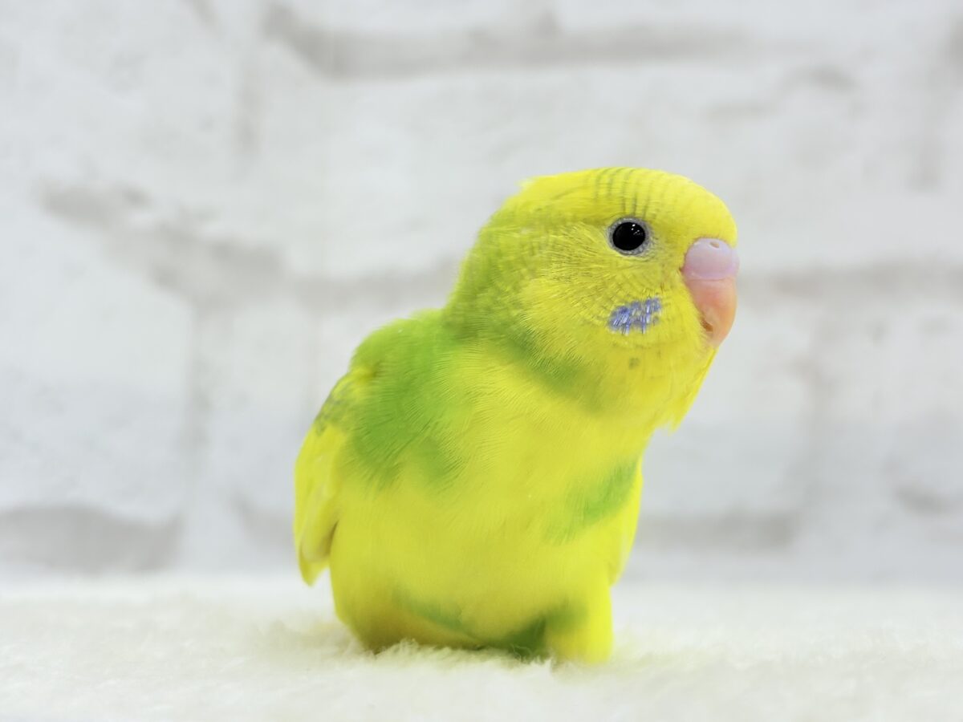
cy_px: 361
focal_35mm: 52
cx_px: 482
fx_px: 1447
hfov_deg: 36.8
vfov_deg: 28.0
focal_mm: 5.96
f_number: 1.6
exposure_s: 1/100
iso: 50
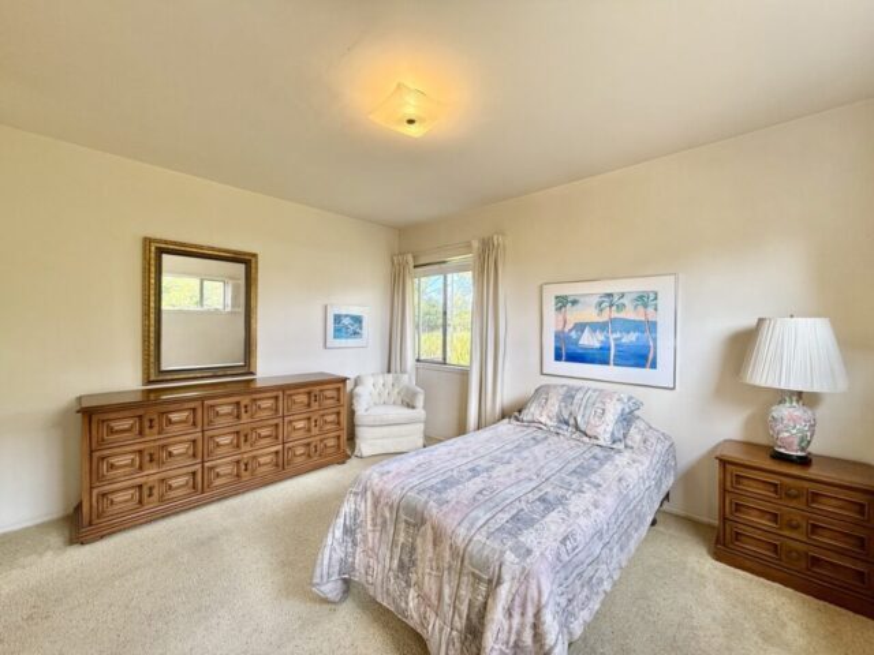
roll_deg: +0.0
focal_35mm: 14
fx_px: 353
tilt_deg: +0.2
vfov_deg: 85.7
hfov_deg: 102.1
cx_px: 437
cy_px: 328
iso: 80
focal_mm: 2.22
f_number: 2.2
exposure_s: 1/120
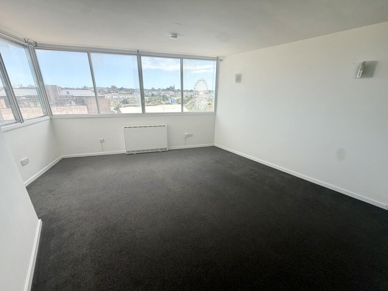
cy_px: 146
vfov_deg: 85.7
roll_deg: -0.3
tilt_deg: -19.8
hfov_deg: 102.1
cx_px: 194
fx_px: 157
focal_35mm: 14
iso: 64
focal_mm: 2.22
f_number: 2.2
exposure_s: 1/458
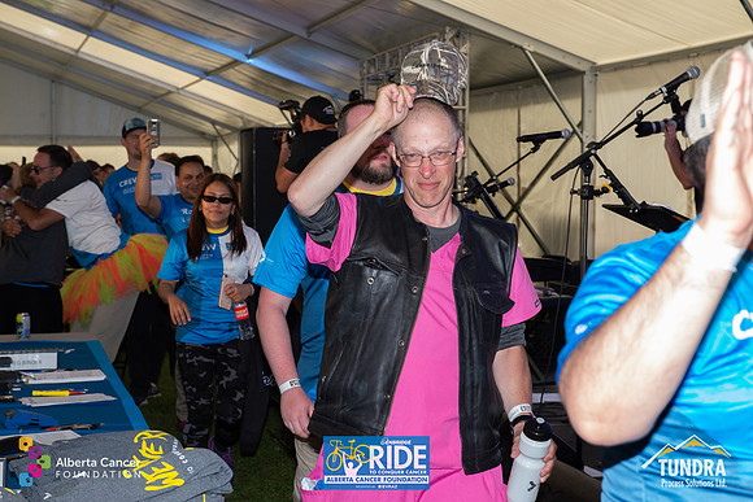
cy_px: 251
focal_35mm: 70
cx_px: 376
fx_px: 1464
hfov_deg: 28.8
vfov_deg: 19.5
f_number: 9
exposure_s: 1/125
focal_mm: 70
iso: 1600
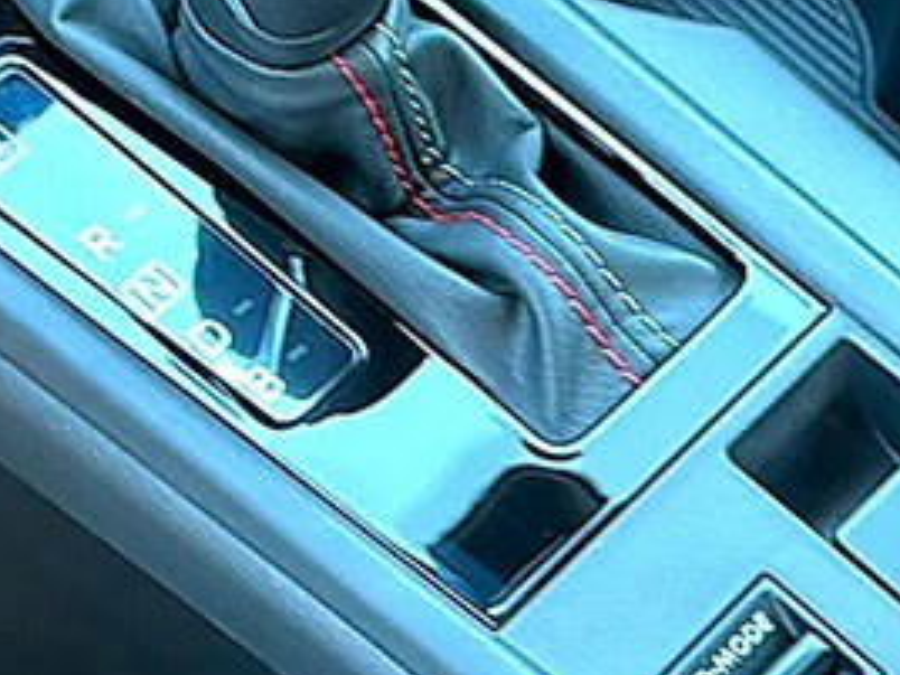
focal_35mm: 94
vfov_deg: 15.6
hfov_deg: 20.7
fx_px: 2444
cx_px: 682
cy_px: 129
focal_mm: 6.86
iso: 125
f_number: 1.78
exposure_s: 1/42
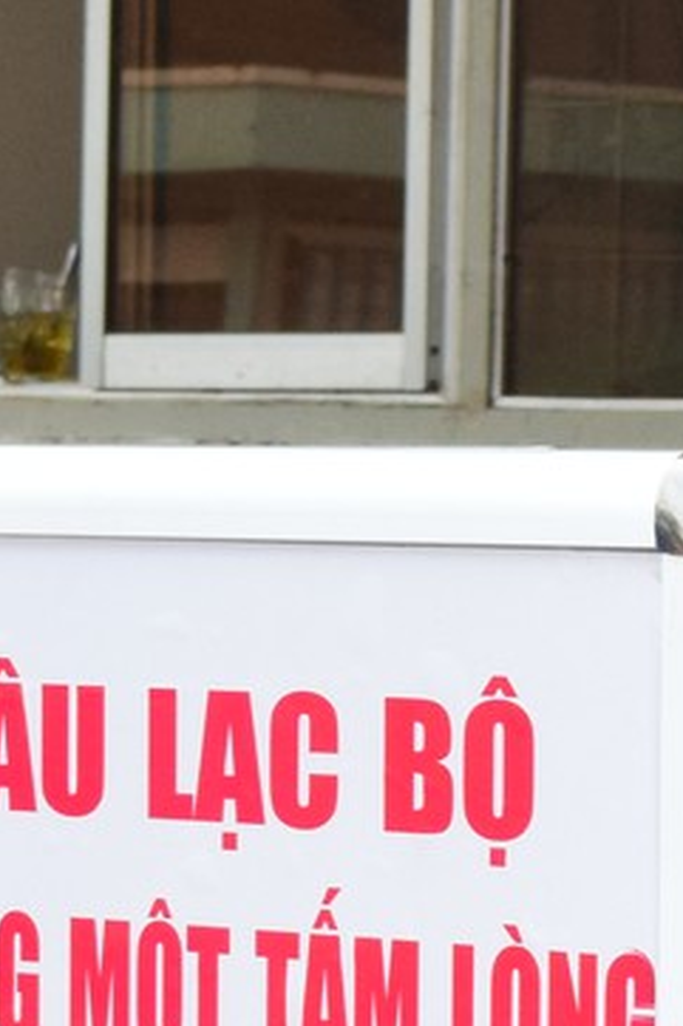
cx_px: 972
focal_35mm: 265
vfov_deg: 7.8
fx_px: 7548
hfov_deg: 5.1
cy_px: 886
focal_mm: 32
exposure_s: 1/160
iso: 800
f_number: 10
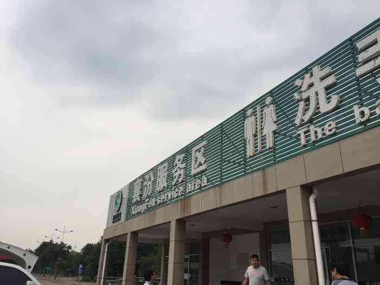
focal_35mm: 29
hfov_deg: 61.7
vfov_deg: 48.2
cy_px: 142
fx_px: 318
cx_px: 190
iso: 32
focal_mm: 4.15
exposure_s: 1/648
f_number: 2.2
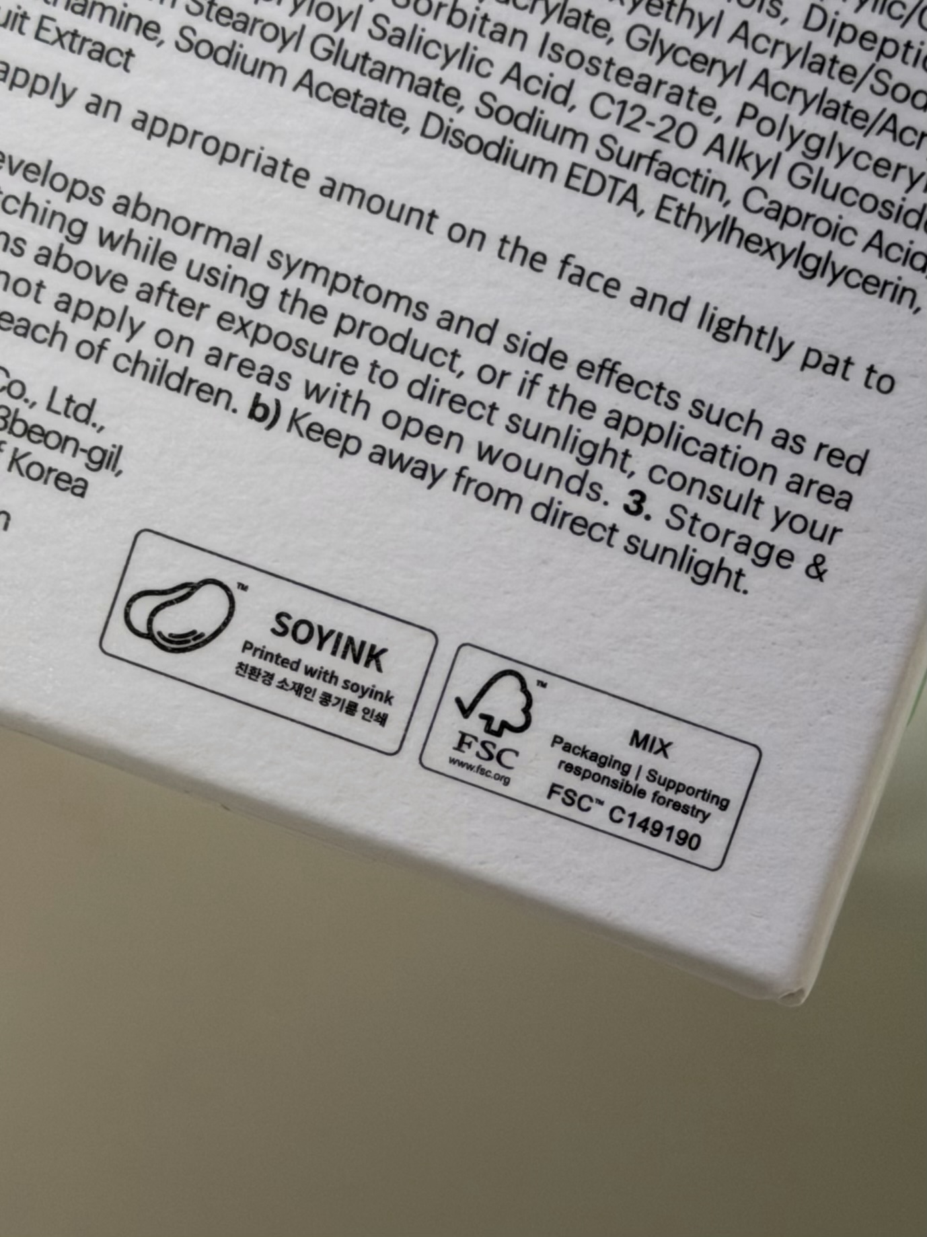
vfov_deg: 39.7
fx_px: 1714
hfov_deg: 30.3
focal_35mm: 48
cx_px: 464
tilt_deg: -65.3
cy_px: 618
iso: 50
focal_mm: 6.76
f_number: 1.78
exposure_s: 1/120
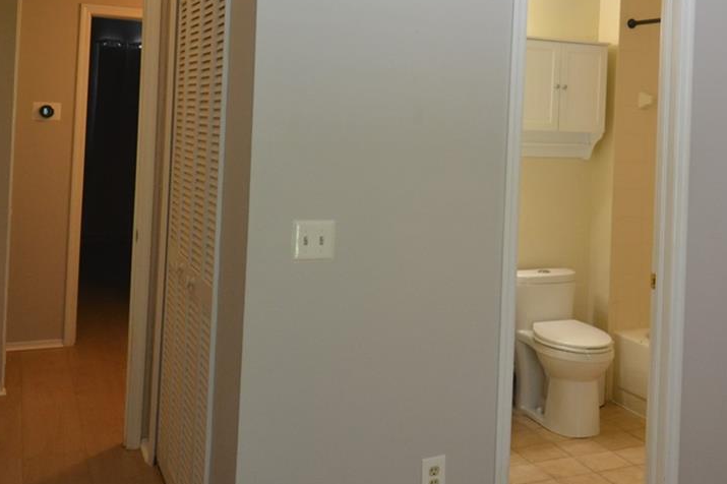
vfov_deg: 28.1
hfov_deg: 40.1
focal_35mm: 47
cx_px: 592
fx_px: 949
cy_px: 106
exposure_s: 1/30
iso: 400
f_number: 4
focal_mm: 14
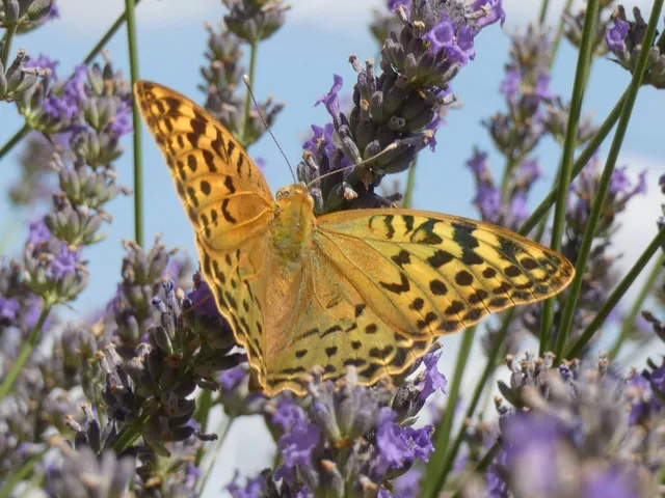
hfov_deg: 17.6
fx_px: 2152
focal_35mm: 112
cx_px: 332
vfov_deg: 13.2
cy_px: 249
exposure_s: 1/320
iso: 80
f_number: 5
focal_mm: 20.1
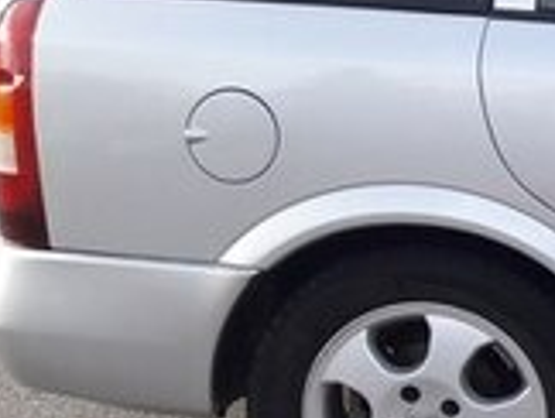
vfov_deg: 13.0
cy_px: 248
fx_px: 1830
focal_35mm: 114
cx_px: 1035
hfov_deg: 14.8
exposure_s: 1/242
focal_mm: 3.7
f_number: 1.9
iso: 40
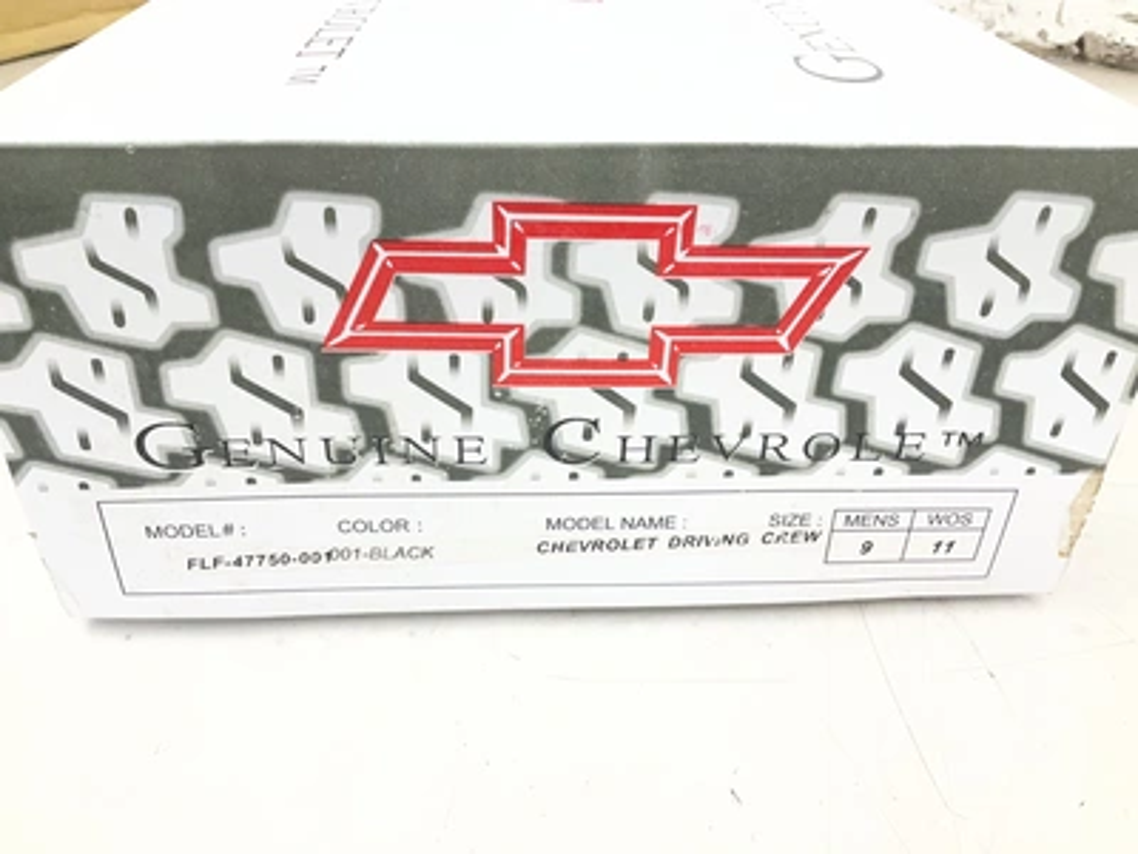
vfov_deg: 48.2
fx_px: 953
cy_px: 427
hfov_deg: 61.7
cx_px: 569
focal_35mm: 29
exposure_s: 1/120
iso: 40
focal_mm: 3
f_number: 1.8
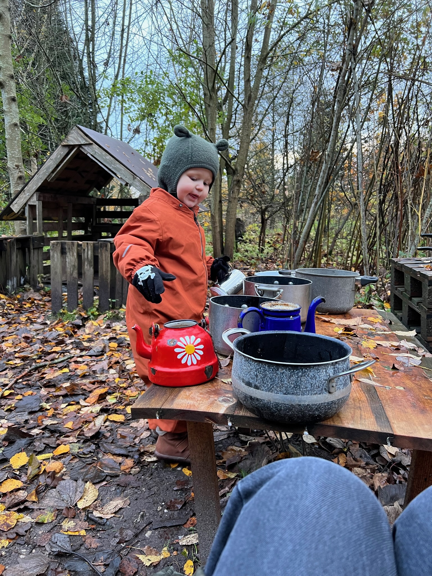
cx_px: 216
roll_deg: +1.1
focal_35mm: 26
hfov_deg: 53.1
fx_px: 433
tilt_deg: -7.3
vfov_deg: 67.3
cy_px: 288
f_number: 1.5
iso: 200
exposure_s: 1/60
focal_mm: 5.7
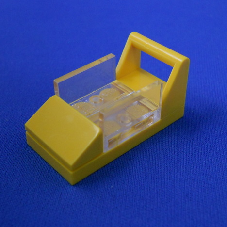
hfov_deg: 29.5
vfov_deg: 29.6
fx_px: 430
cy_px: 113
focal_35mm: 58
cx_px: 105
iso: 400
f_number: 3.3
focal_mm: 7.88
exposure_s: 1/10
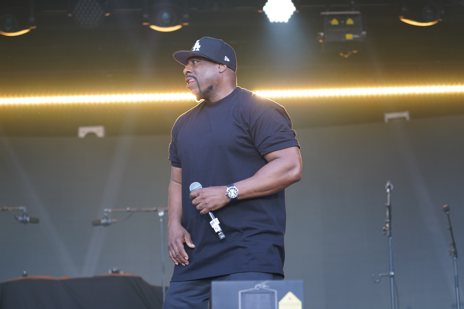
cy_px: 154
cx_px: 232
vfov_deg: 13.0
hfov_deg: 19.5
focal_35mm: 105
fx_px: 1353
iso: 400
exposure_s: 1/160
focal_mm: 105
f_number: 4
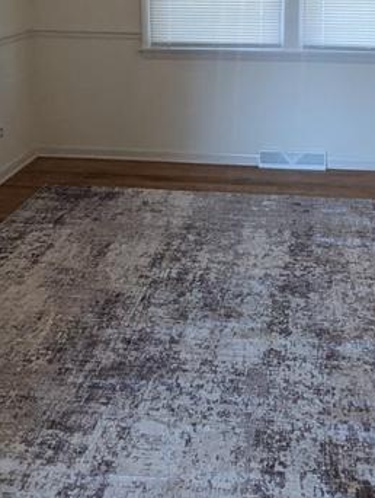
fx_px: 590
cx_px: 241
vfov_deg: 43.2
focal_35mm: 41
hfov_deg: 35.0
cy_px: 87
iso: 254
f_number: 2.2
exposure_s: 1/120
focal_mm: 1.95
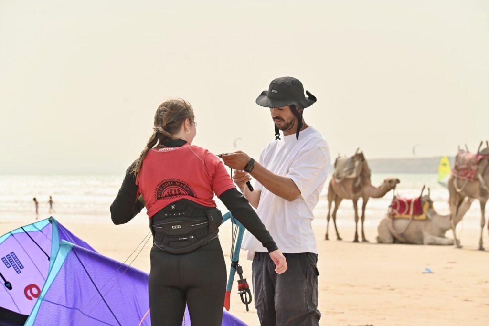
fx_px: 1386
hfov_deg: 20.0
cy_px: 163
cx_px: 244
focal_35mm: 102
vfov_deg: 13.4
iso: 400
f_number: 5.6
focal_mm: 102
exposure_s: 1/1500
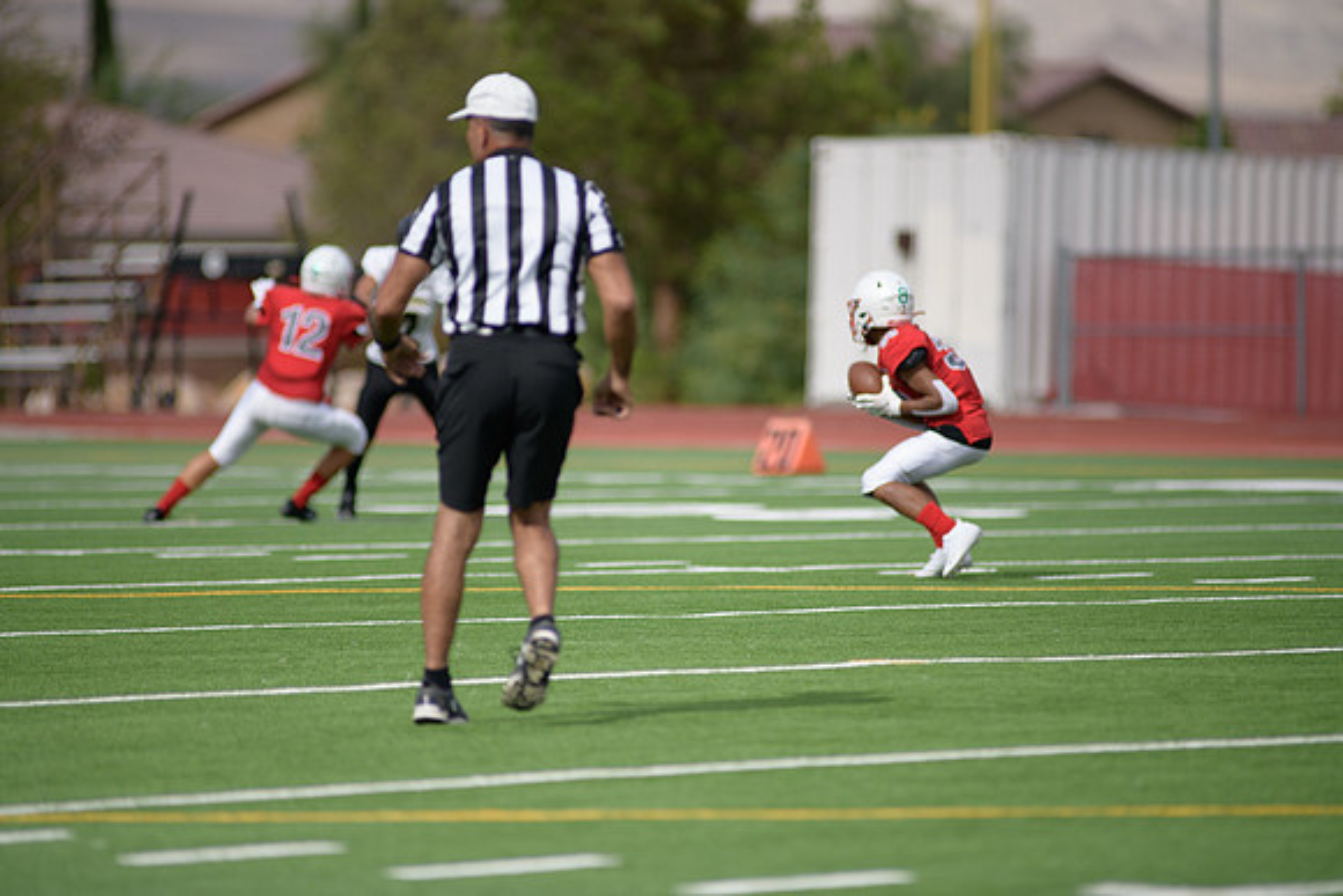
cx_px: 672
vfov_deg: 4.6
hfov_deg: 6.9
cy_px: 448
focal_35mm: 300
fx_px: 11194
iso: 400
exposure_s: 1/8000
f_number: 2.8
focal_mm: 300
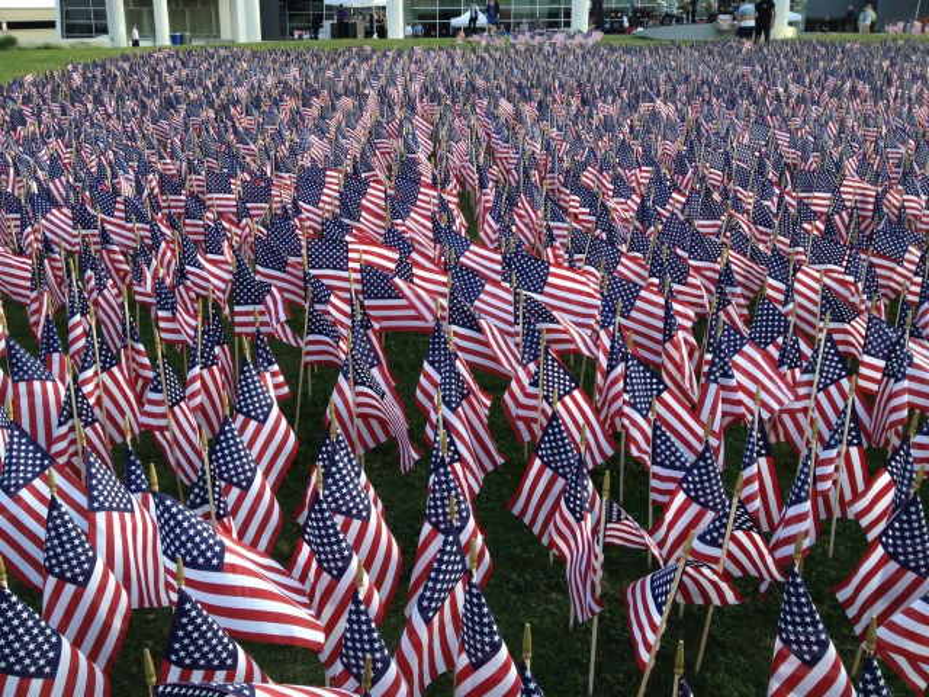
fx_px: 939
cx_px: 464
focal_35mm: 35
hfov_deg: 52.6
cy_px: 348
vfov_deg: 40.7
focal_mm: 4.28
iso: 50
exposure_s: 1/298
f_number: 2.4
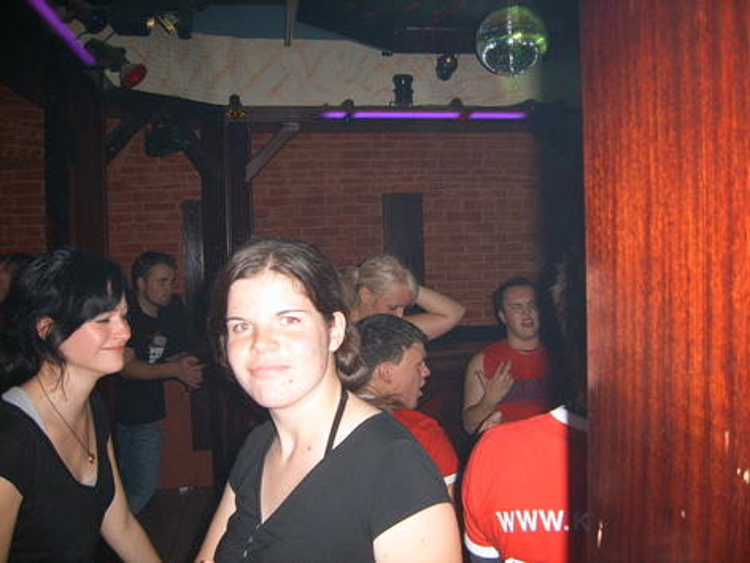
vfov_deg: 40.7
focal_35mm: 35
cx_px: 375
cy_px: 282
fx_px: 758
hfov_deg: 52.6
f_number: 2.8
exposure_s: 1/30
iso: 100
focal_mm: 5.8
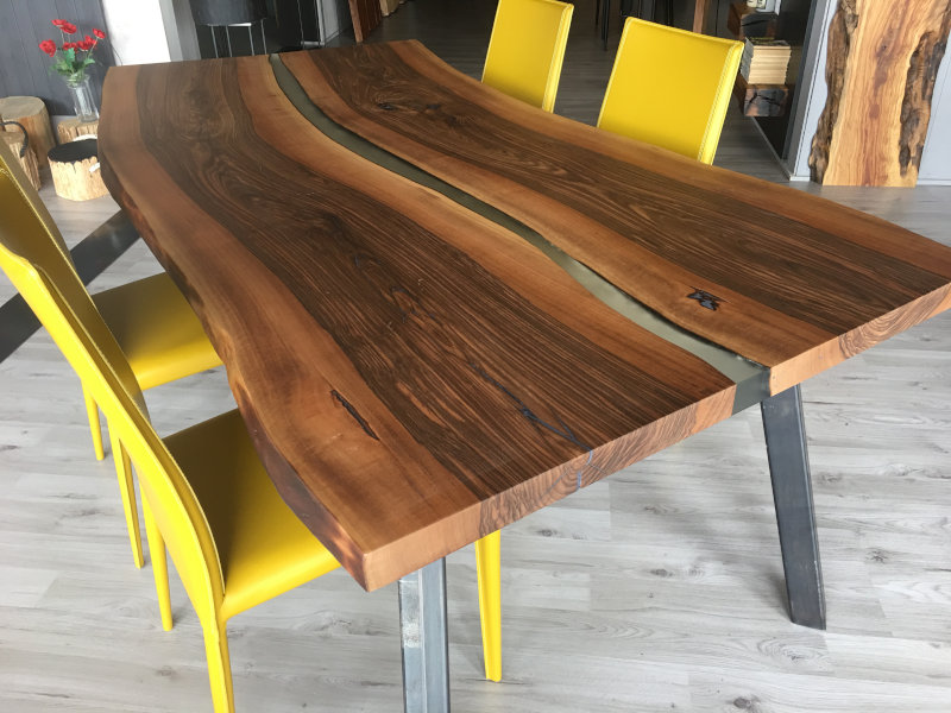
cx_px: 476
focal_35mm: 29
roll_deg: +1.7
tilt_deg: -30.4
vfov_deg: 48.2
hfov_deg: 61.7
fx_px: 797
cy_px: 356
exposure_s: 1/33
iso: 40
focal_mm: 4.15
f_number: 2.2
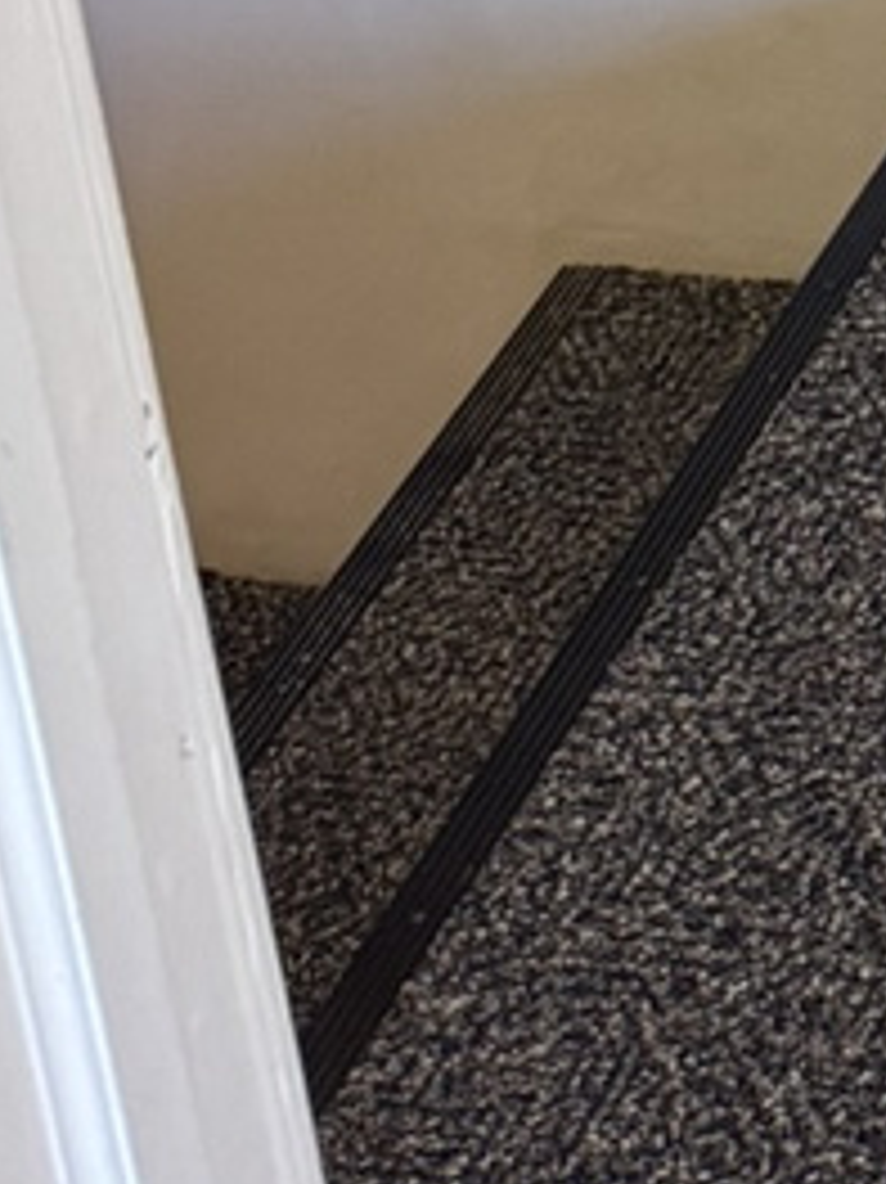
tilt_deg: -16.5
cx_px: 2393
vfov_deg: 11.2
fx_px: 4782
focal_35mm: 140
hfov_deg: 9.1
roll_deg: +3.1
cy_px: -1850
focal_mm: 6.76
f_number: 1.78
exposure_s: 1/120
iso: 200
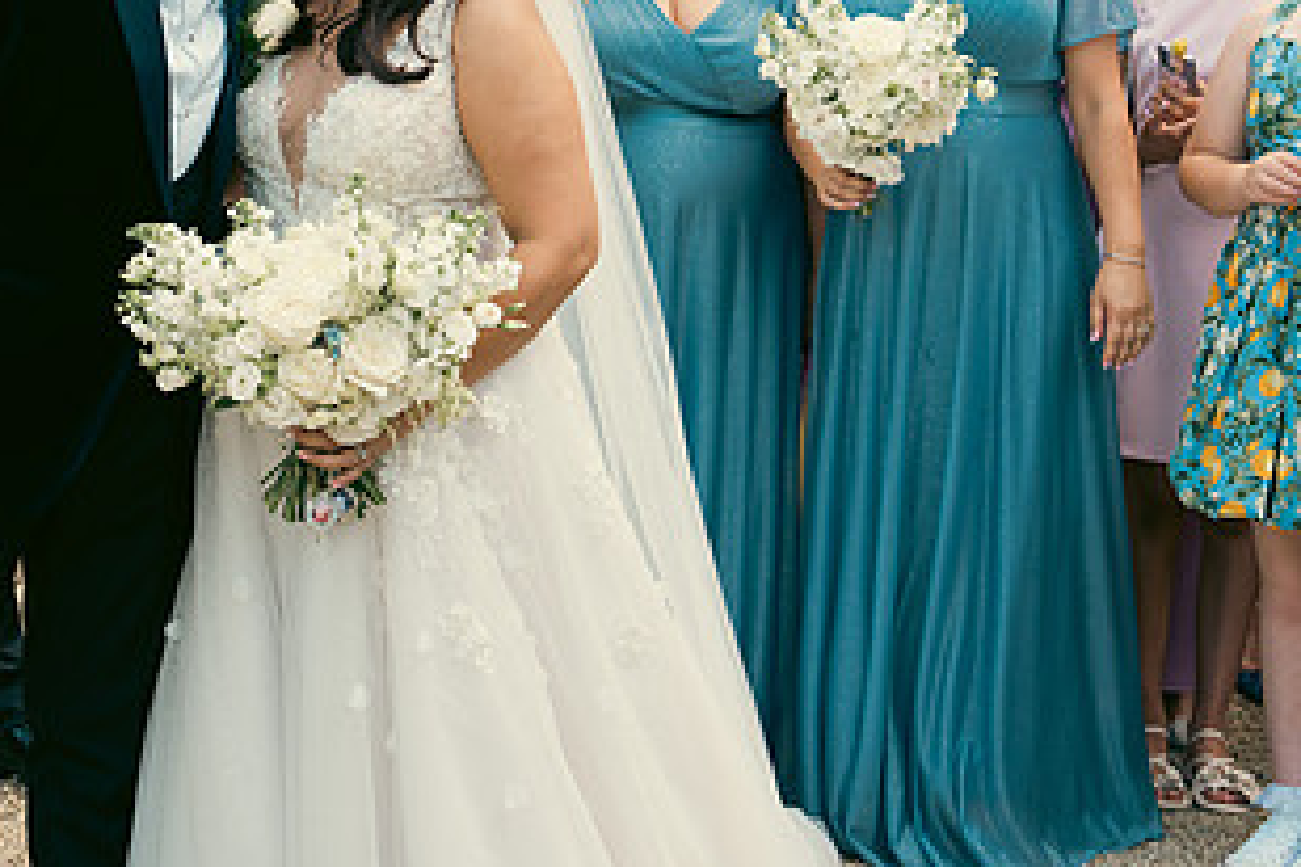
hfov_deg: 21.5
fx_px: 3397
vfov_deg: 14.4
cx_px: 307
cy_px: 107
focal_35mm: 94
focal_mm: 50
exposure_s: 1/250
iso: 320
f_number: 5
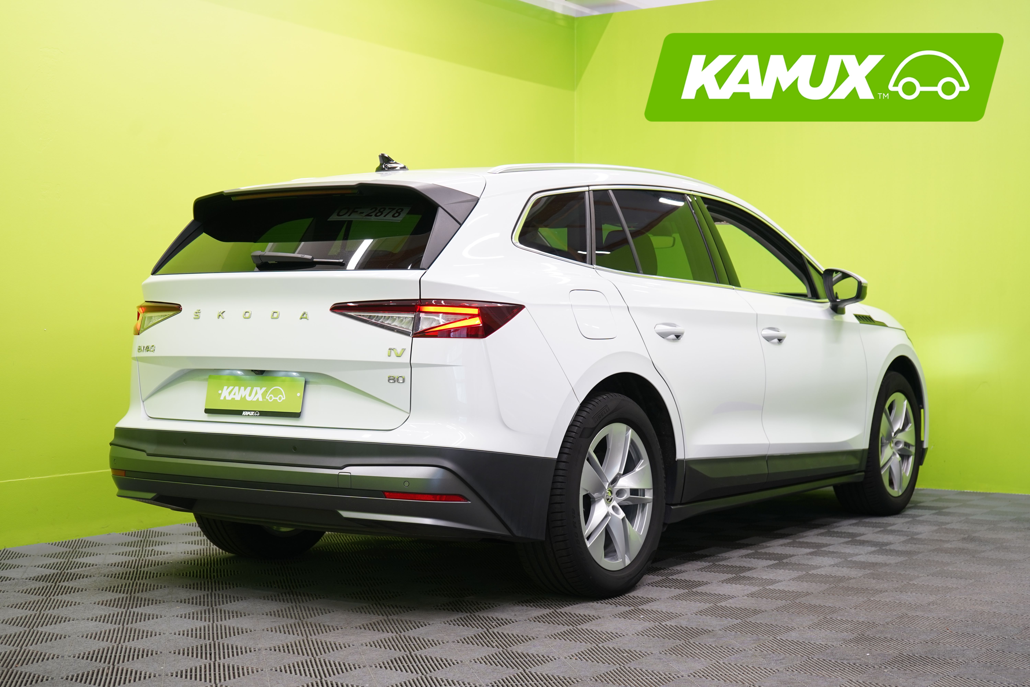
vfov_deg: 26.5
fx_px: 1459
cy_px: 344
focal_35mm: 51
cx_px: 515
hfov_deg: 38.9
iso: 400
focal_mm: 51
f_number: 5
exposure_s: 1/25
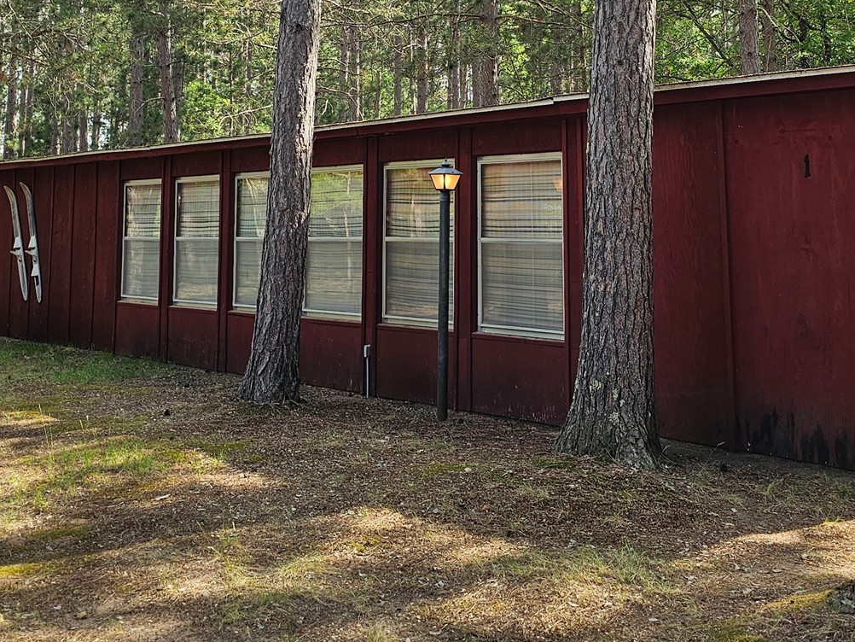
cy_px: 64
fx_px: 1161
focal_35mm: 47
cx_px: 491
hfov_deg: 40.3
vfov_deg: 29.6
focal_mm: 6.3
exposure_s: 1/180
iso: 16
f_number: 1.7
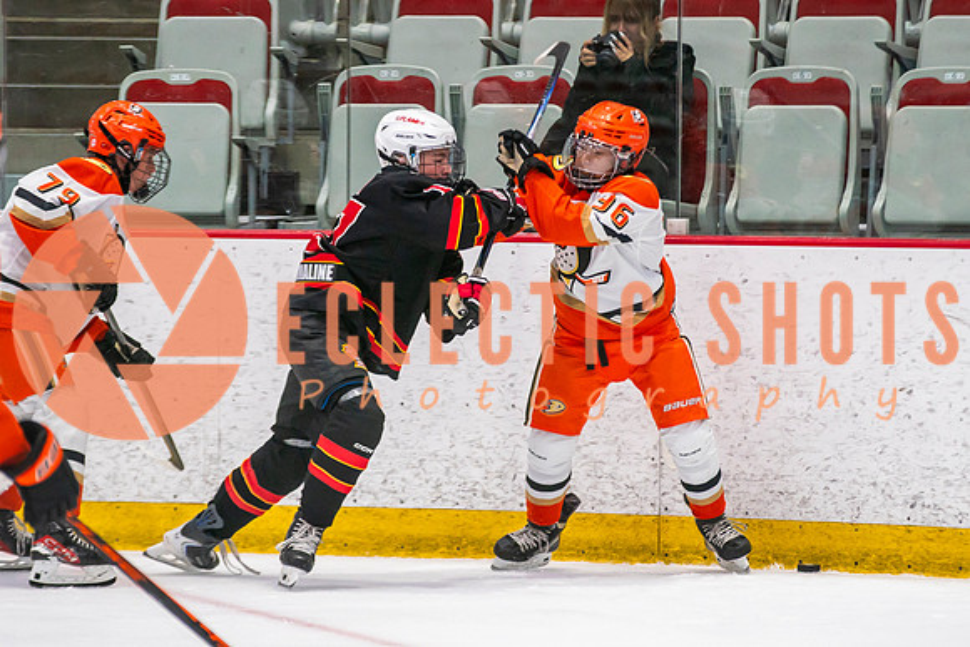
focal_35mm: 340
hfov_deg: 6.1
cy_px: 411
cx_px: 560
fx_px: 9167
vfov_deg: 4.0
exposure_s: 1/640
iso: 1250
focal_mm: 200
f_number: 2.8
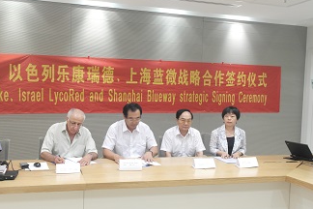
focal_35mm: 37
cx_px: 123
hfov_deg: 51.5
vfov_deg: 35.9
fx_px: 322
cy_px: 110
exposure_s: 1/8
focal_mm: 20
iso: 800
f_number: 7.1
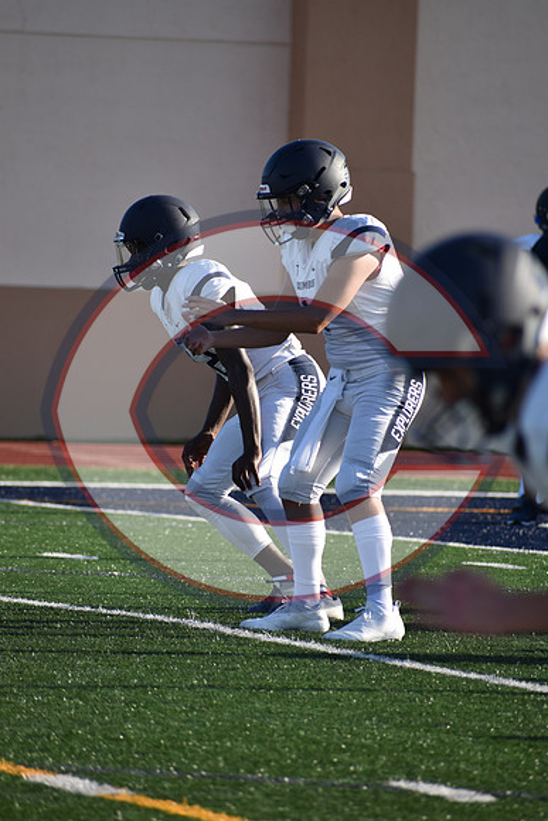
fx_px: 10268
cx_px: 274
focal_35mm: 450
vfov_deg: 4.6
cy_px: 410
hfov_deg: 3.1
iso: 400
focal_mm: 300
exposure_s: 1/1000
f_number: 6.3
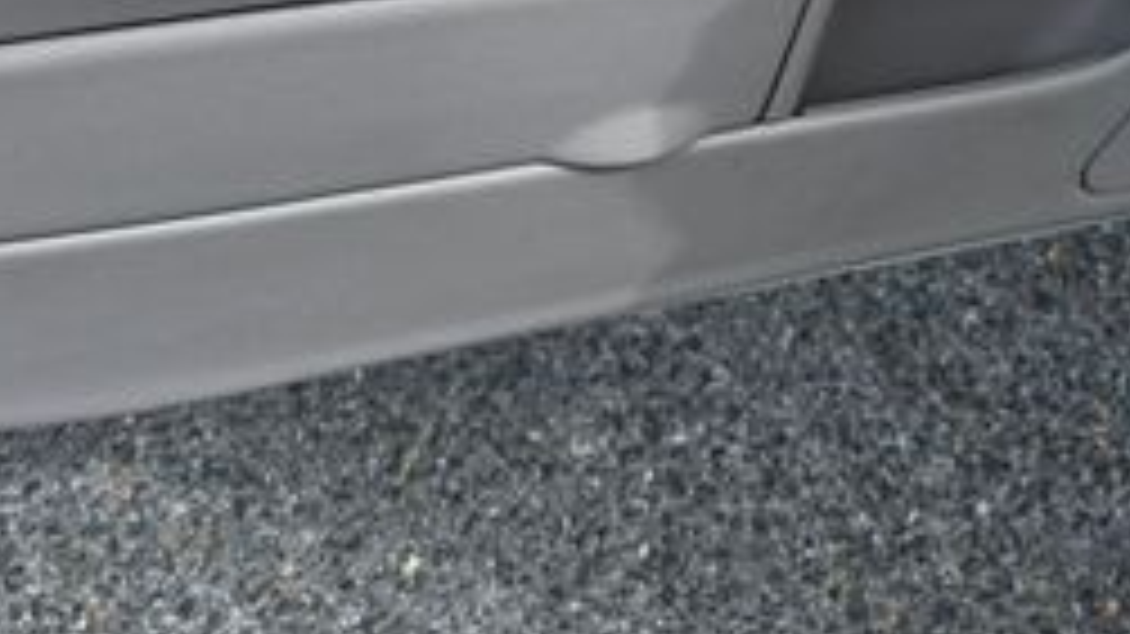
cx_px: 590
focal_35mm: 64
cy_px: -261
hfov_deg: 32.8
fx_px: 1917
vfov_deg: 17.3
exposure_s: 1/489
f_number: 1.7
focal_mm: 6.3
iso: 12
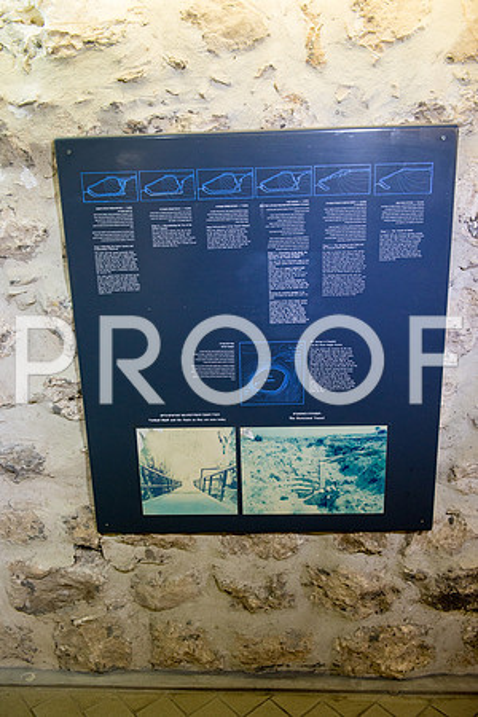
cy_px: 358
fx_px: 617
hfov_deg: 42.3
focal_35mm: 31
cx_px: 239
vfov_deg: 60.3
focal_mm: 31
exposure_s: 1/100
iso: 1600
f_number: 3.5
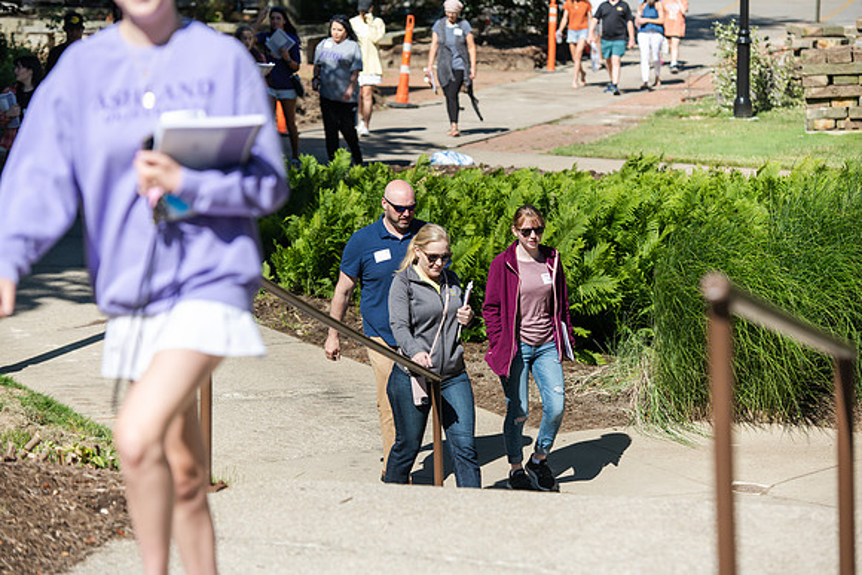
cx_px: 431
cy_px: 288
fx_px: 2874
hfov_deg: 17.1
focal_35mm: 120
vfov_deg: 11.4
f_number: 4
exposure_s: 1/800
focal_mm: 120
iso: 100
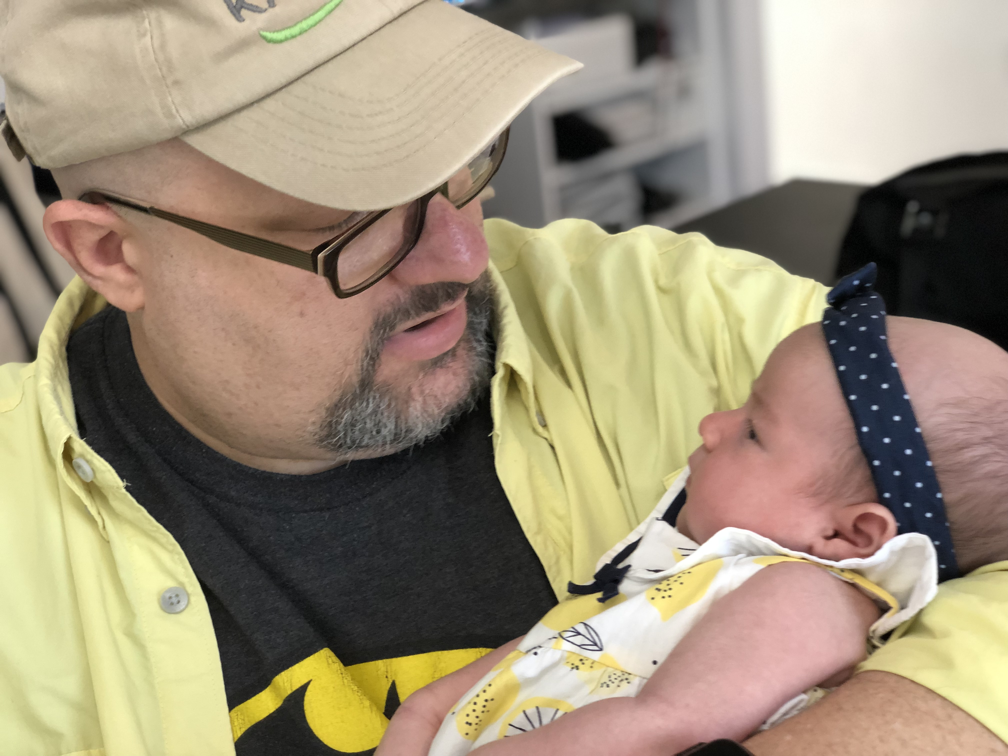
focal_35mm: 52
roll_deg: +9.1
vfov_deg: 28.0
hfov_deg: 36.8
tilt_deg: -20.5
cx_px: 504
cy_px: 378
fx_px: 1514
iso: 100
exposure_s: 1/40
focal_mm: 6
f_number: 2.4
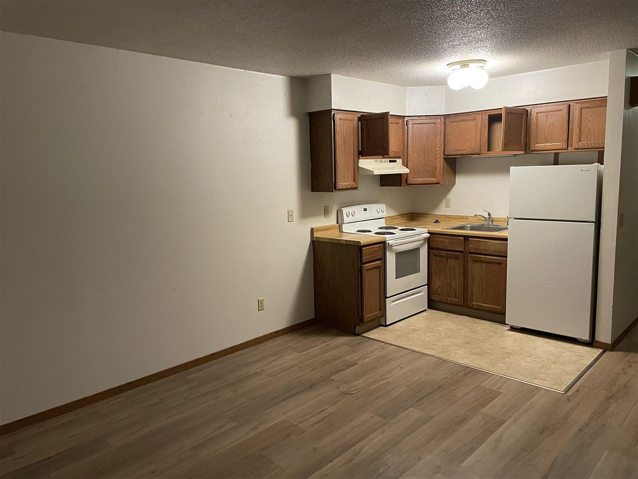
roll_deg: +1.8
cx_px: 319
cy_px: 240
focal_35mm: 26
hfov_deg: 67.3
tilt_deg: -9.7
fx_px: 479
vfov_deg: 53.1
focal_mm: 4.2
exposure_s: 1/60
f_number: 1.6
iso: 400
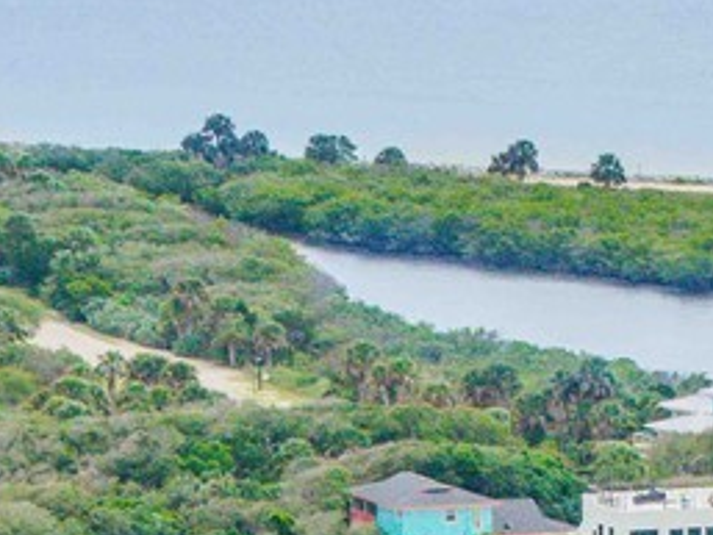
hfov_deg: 4.5
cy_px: 704
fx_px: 8985
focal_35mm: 436
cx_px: 724
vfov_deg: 3.4
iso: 140
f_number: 2.8
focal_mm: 19.35
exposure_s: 1/60
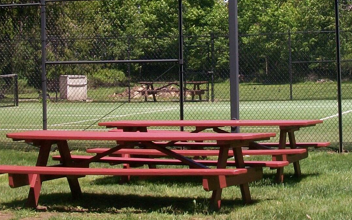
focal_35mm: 105
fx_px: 1007
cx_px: 219
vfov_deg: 12.4
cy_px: 53
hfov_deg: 19.8
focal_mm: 6.3
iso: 80
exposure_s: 1/250
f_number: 5.6
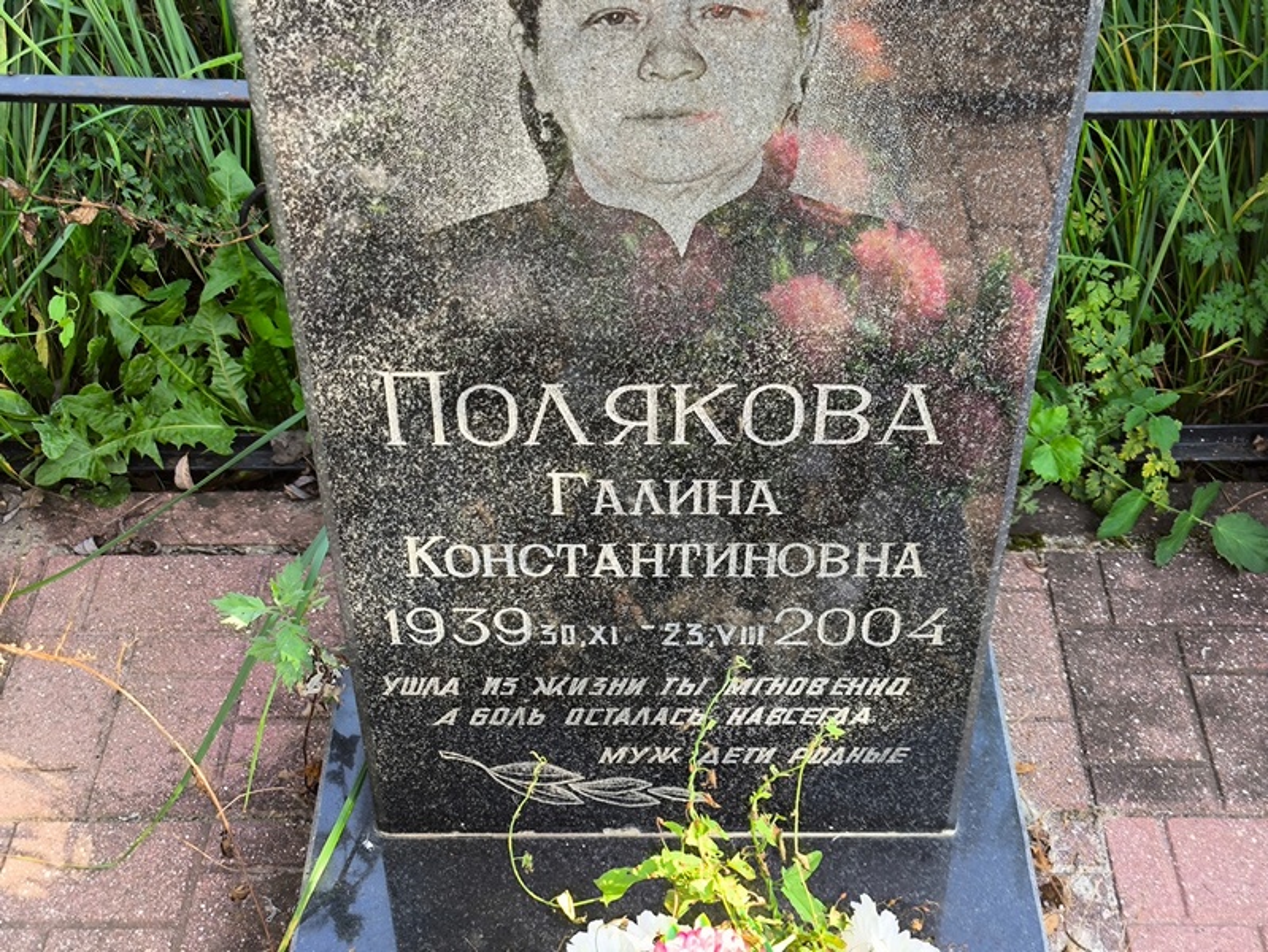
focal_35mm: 50
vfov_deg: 29.1
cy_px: 476
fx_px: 1832
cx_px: 634
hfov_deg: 38.2
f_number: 1.7
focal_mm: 4.71
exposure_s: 1/125
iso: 50
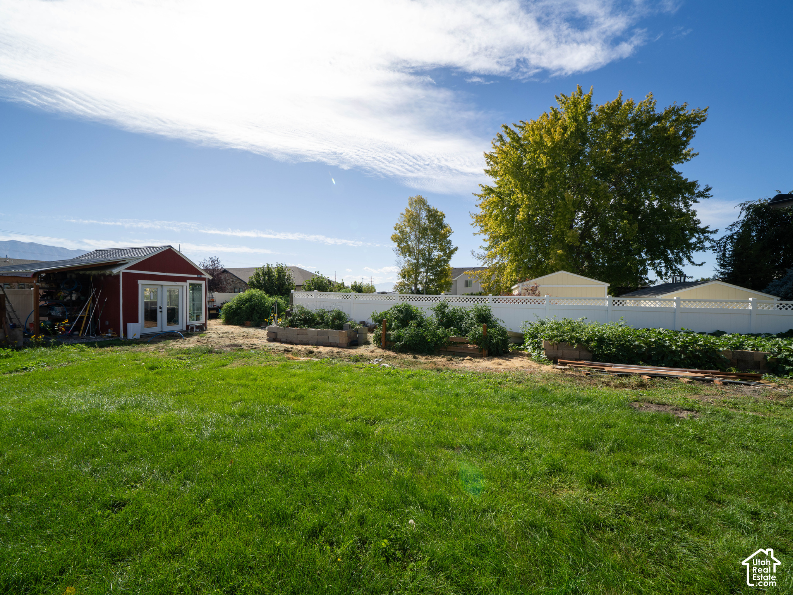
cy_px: 298
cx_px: 396
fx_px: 297
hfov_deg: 106.3
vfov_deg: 90.0
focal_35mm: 13
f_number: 11
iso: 160
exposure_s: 1/200
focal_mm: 12
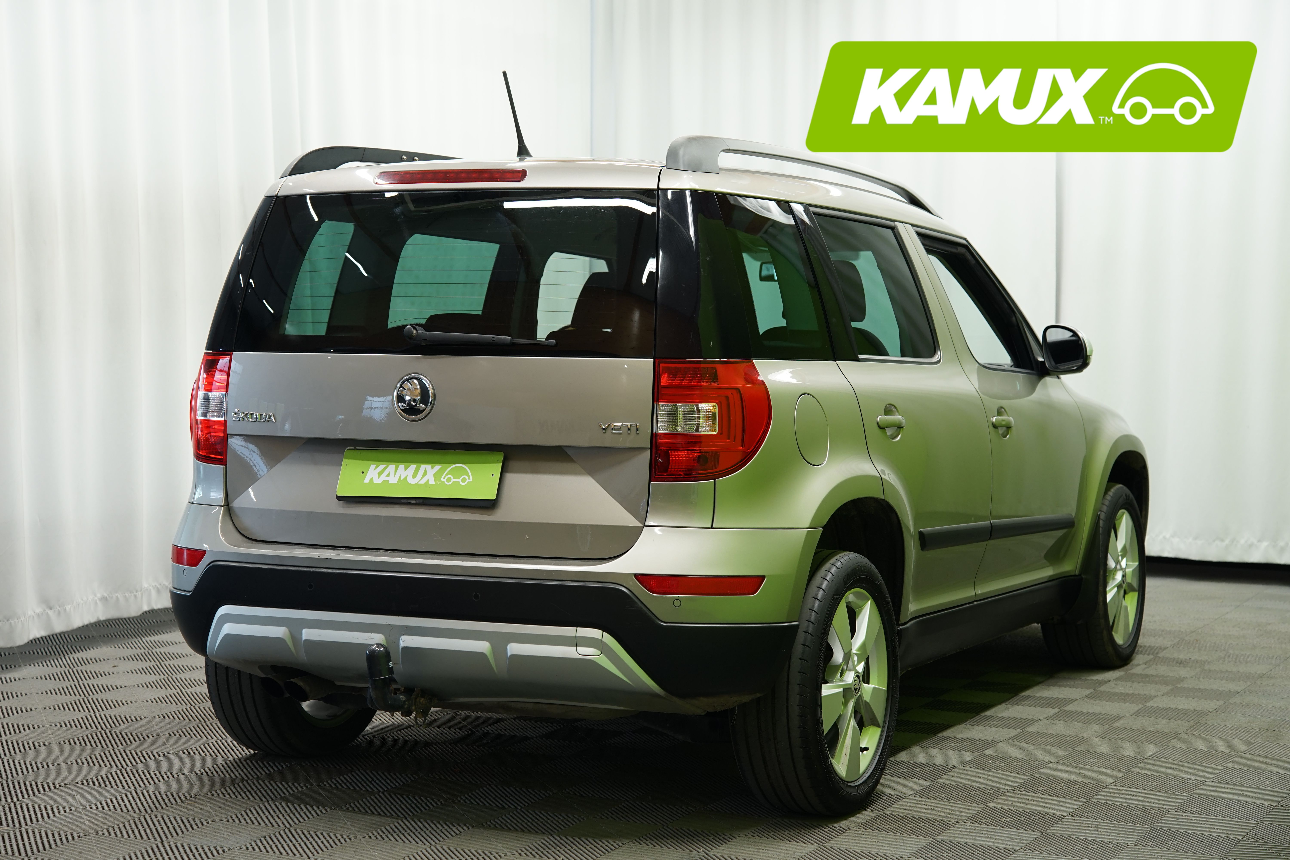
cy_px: 430
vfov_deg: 21.2
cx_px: 645
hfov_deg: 31.4
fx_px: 2293
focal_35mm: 64
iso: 500
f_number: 5
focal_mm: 64
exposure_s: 1/20
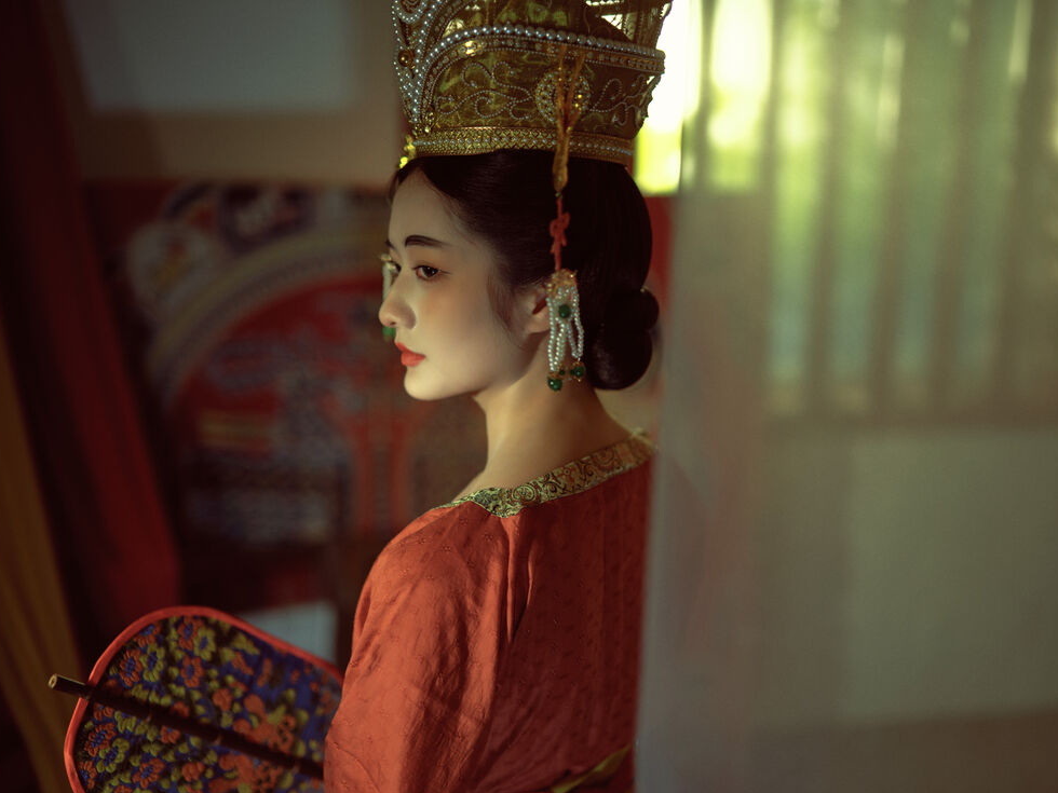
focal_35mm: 49
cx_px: 562
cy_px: 468
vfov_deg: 29.6
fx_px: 1498
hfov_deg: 38.9
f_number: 1.4
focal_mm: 50
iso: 200
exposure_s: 1/250
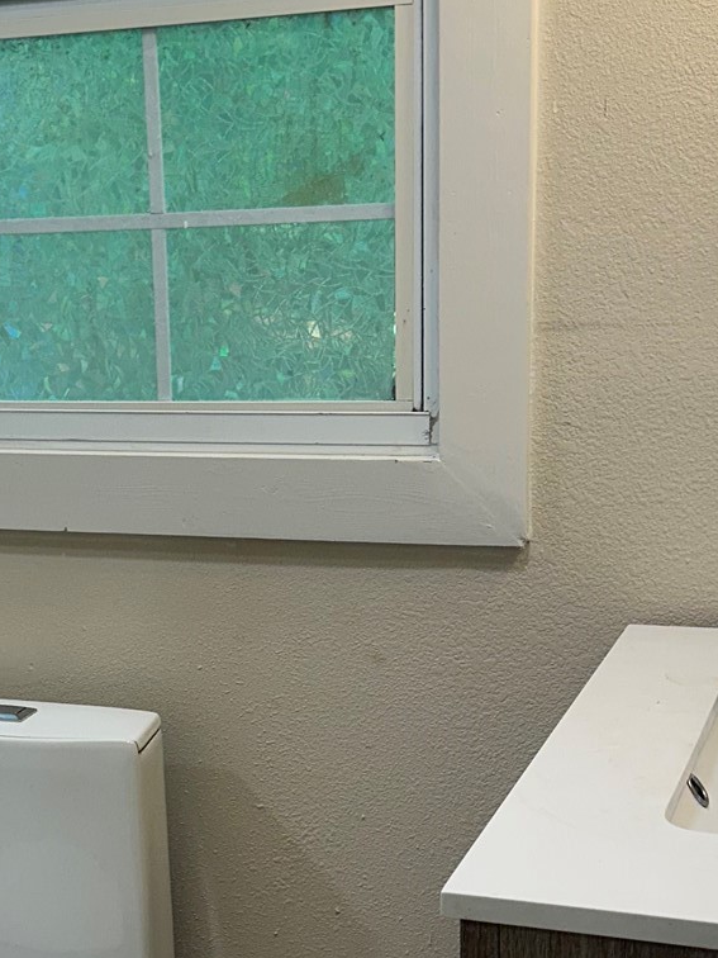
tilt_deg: -15.7
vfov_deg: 29.4
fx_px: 1798
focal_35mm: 65
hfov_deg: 22.4
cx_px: 182
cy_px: 707
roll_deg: +2.7
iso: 80
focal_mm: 6.86
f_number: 1.78
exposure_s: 1/120
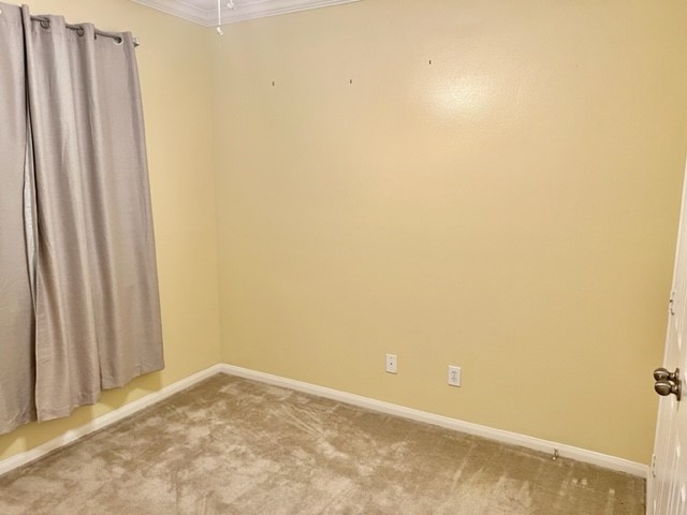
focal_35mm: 26
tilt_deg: -10.5
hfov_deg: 67.3
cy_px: 258
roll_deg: +0.3
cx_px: 344
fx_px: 516
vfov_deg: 53.1
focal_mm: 5.7
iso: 80
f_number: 1.5
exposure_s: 1/60
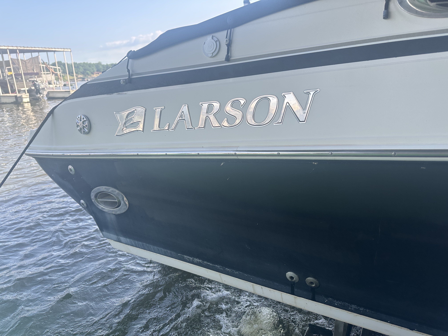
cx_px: 224
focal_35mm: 24
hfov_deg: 71.6
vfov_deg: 56.8
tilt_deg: -16.1
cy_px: 168
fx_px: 311
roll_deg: +1.9
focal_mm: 6.86
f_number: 1.78
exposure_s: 1/734
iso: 80
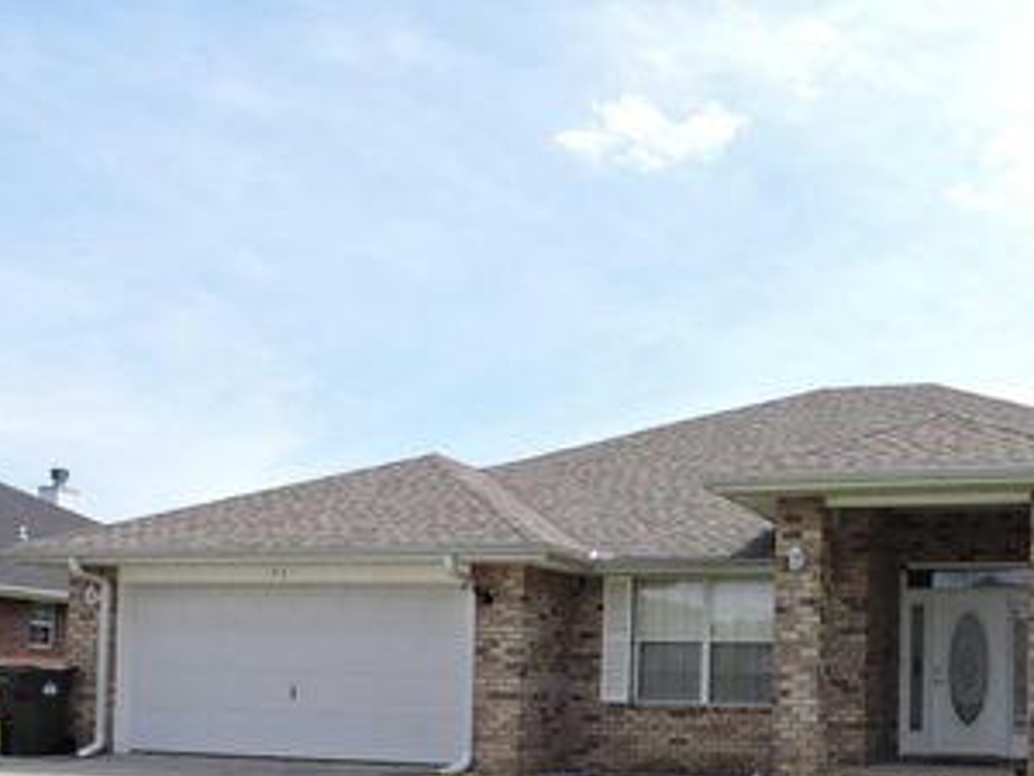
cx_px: 793
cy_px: 636
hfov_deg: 45.0
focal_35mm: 40
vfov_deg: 34.7
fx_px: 1195
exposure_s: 1/1250
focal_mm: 4.3
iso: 140
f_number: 3
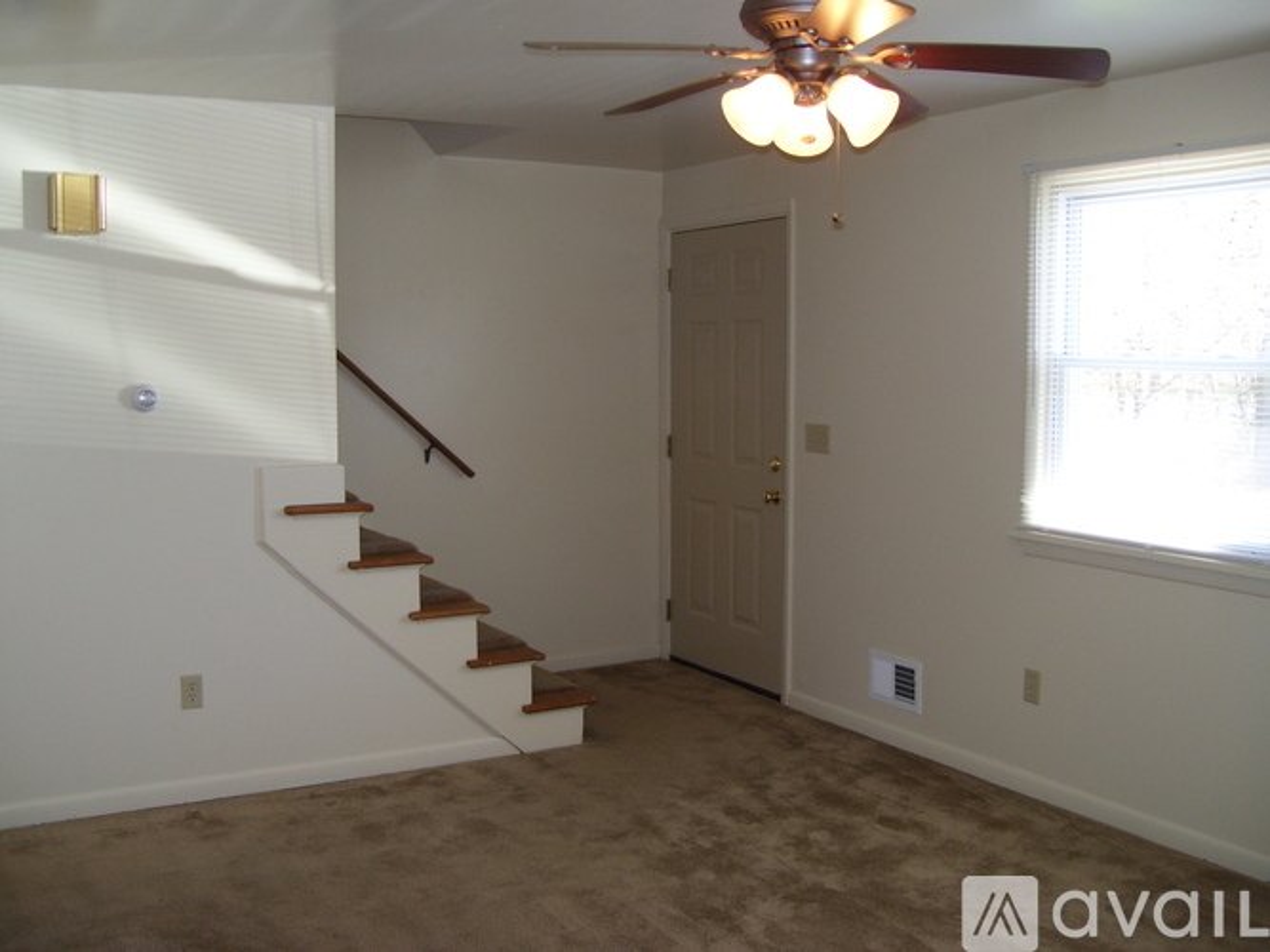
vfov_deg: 39.6
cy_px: 476
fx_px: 1321
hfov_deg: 51.4
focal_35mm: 36
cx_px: 635
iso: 80
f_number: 2.7
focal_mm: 6
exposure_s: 1/60
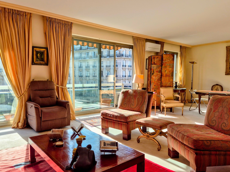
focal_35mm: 26
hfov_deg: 67.3
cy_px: 93
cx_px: 111
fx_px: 173
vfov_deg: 53.0
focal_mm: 5.4
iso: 25
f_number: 1.8
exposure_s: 1/506
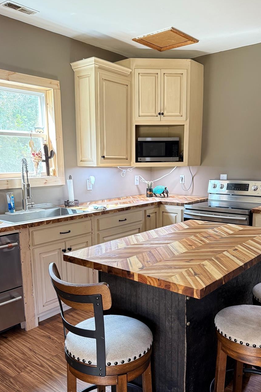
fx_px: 326
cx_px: 141
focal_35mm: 30
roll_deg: +0.1
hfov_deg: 43.6
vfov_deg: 61.7
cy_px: 224
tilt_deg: -11.3
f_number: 1.78
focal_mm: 6.76
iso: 320
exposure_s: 1/60
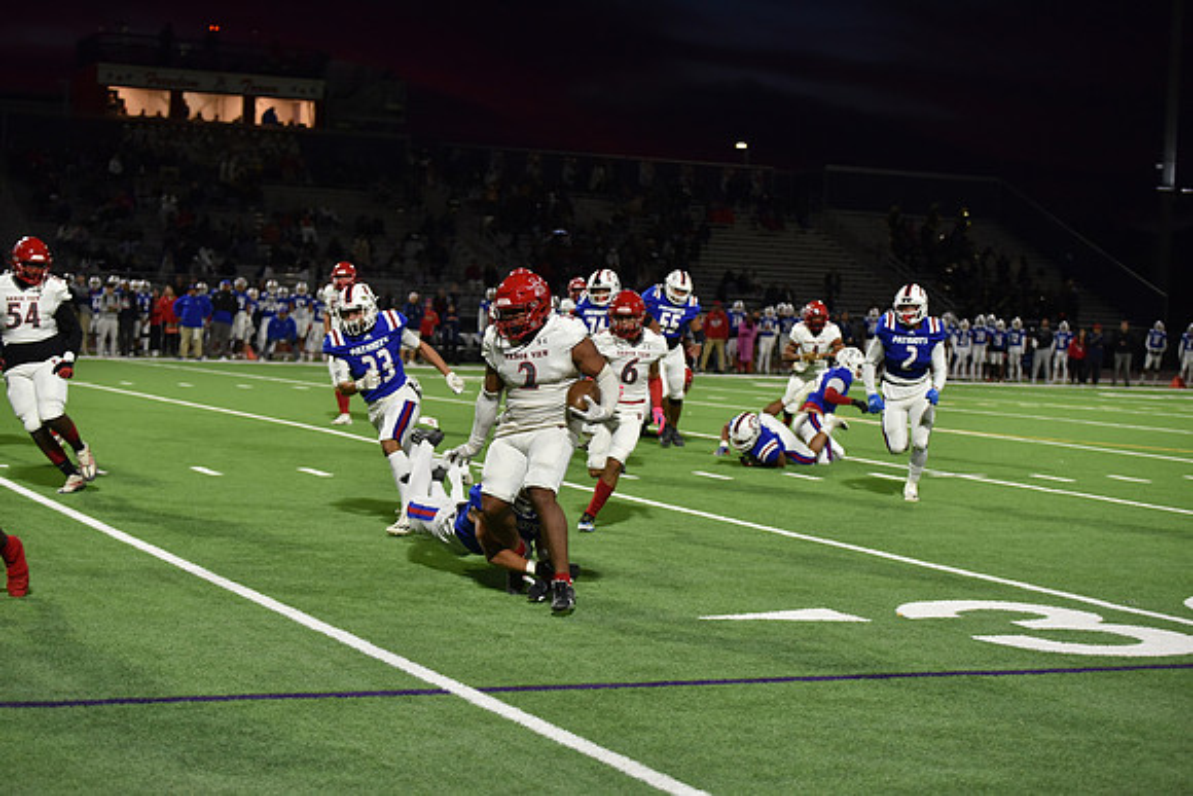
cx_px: 596
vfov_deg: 19.5
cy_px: 398
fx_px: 2320
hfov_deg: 28.8
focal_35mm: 70
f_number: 2.8
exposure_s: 1/500
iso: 1800
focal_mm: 70
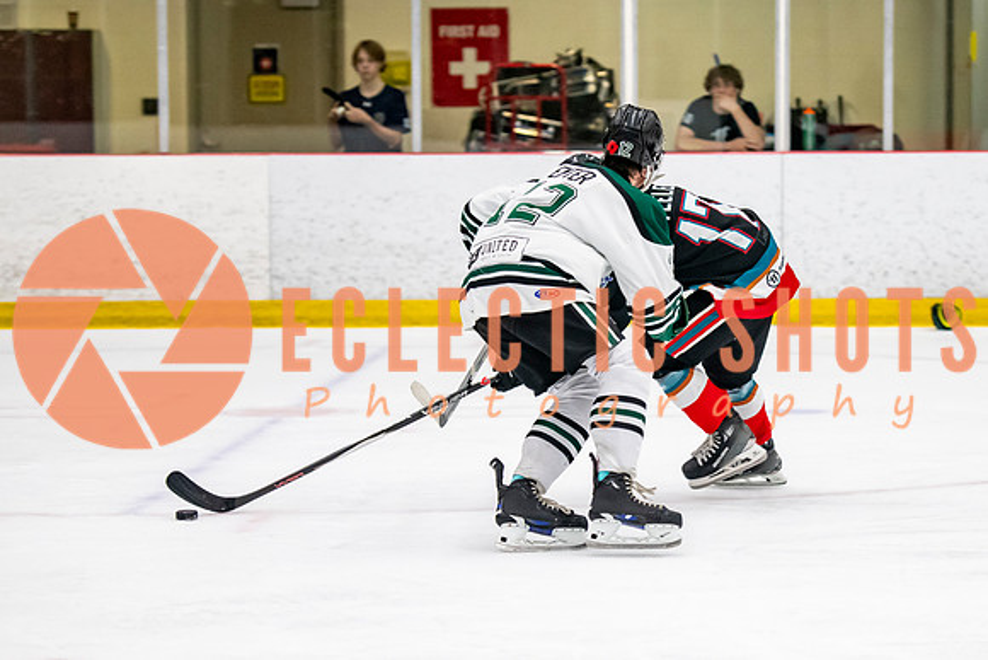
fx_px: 4457
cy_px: 420
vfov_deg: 8.5
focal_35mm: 162
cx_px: 674
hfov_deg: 12.6
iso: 2000
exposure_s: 1/640
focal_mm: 100
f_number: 3.2
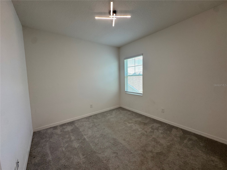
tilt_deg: -4.9
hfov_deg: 102.1
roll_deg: +2.1
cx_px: 114
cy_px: 85
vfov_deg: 85.7
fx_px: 92
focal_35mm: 14
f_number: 2.2
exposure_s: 1/120
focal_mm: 2.22
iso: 80
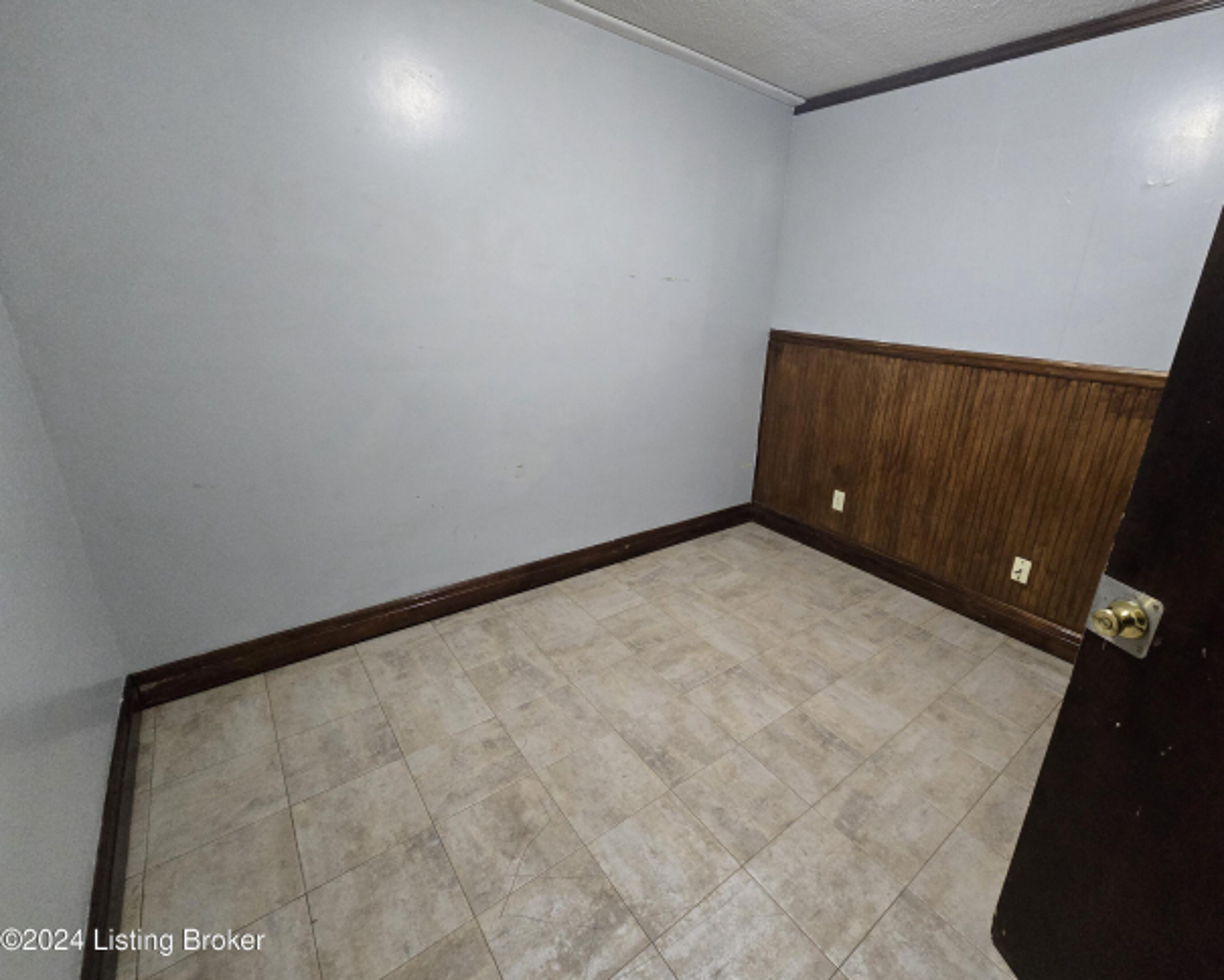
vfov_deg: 88.0
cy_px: 480
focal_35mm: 14
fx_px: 507
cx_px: 674
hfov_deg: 100.3
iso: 800
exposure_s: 1/60
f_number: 2.2
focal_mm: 2.2
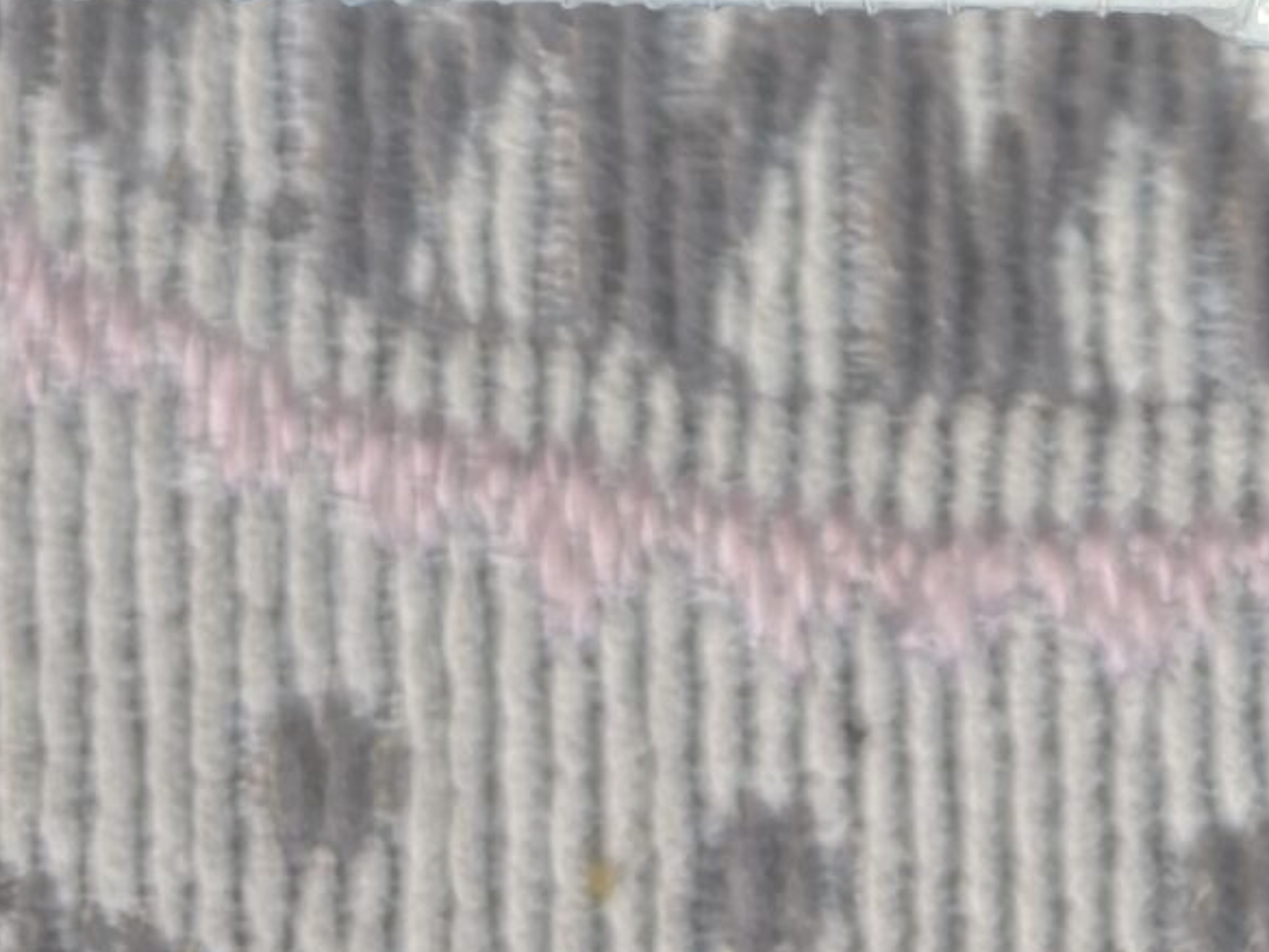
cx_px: 1243
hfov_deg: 16.9
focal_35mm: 114
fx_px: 4179
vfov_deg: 11.7
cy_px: -898
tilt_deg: -87.0
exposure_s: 1/283
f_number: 1.6
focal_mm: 5.96
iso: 50
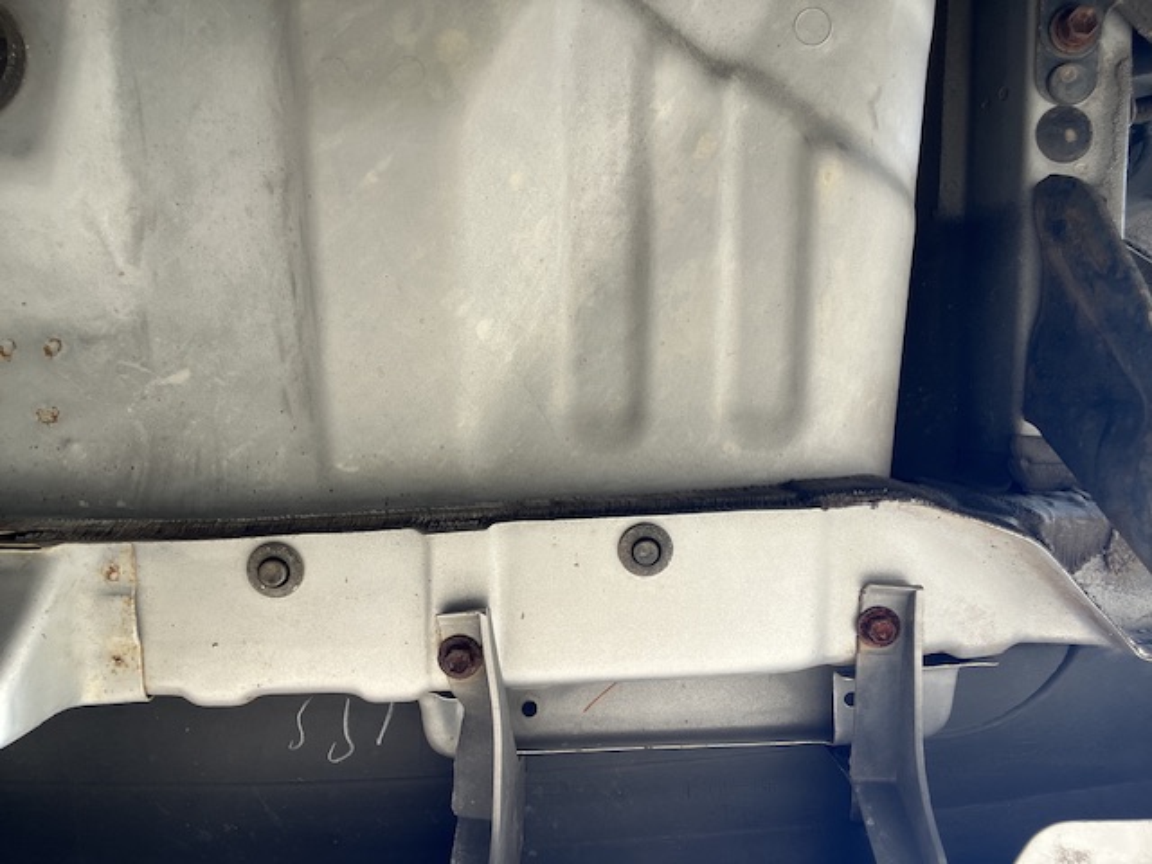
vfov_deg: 58.9
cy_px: 432
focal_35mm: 23
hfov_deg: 73.9
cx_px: 576
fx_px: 765
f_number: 2.2
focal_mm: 2.71
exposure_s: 1/129
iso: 40
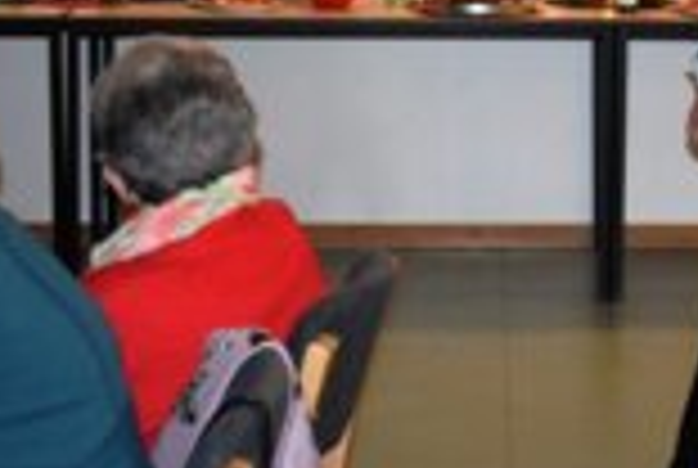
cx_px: 644
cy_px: -7
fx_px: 2628
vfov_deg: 10.1
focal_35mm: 135
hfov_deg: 14.9
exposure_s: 1/60
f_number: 4.5
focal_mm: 35
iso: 3200
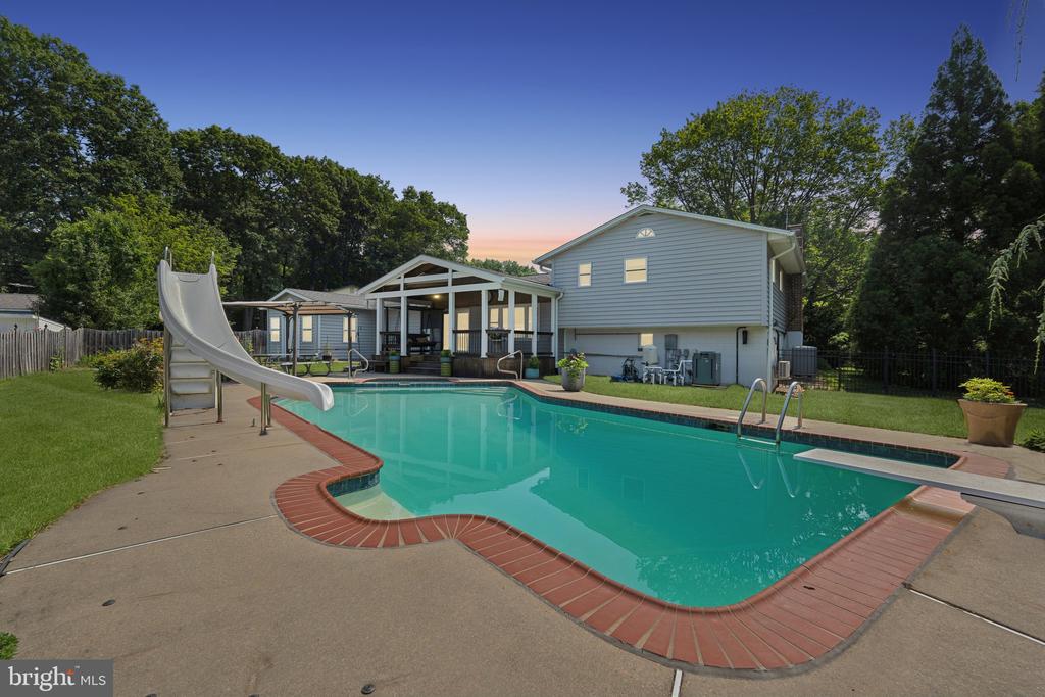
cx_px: 522
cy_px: 348
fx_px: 479
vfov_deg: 72.1
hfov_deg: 95.0
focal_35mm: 16
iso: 200
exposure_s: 1/1600
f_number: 7.1
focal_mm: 16.5
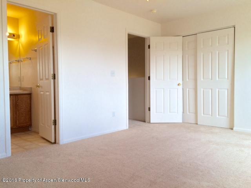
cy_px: 94
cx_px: 126
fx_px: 210
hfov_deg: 61.7
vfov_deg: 48.2
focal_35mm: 29
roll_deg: +2.1
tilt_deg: -3.2
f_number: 2.2
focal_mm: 4.15
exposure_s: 1/60
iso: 40
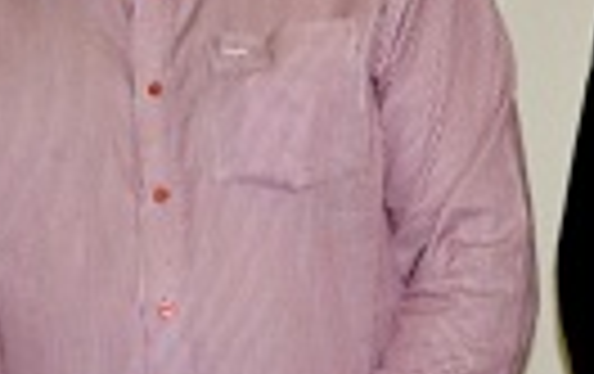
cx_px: -14
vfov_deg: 7.4
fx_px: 2886
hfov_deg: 11.6
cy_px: -27
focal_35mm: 178
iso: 3200
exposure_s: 1/160
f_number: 4.5
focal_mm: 28
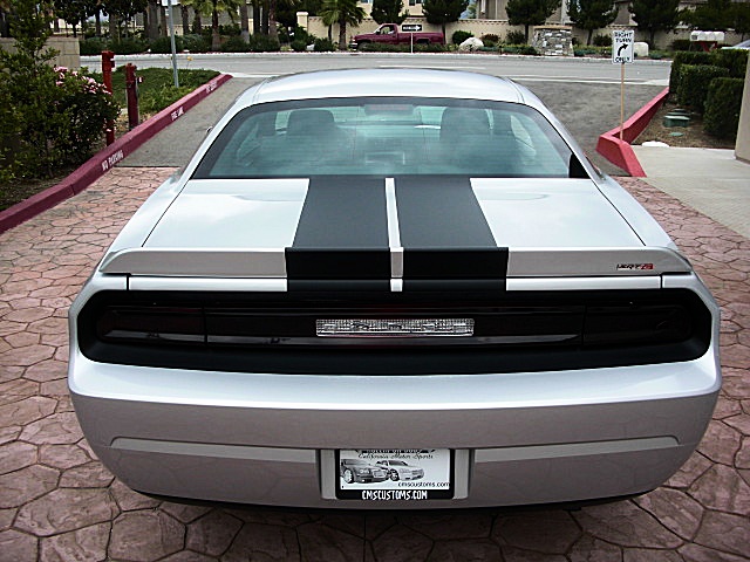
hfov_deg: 51.4
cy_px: 281
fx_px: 780
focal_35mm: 36
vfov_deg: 39.7
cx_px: 375
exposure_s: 1/400
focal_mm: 6.3
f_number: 2.8
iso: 50
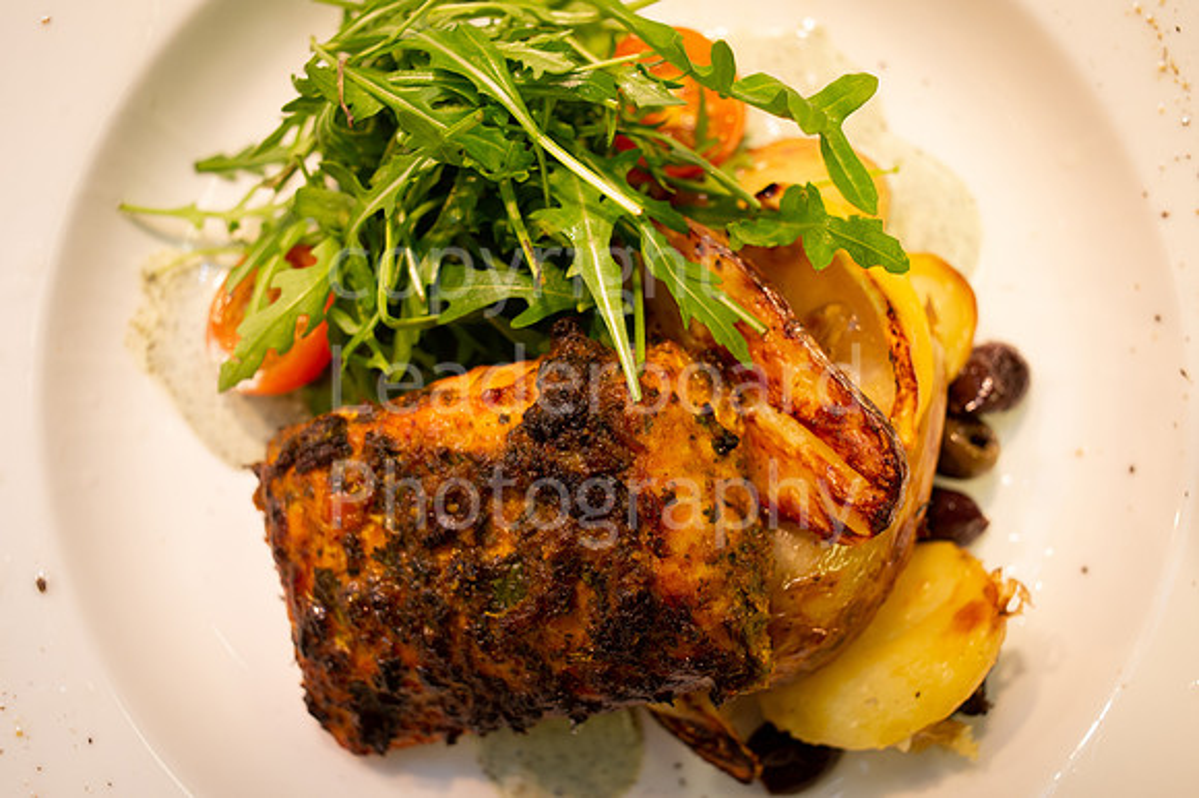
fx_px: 1165
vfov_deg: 37.8
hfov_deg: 54.5
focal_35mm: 35
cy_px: 399
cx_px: 600
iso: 800
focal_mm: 35
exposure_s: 1/60
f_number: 5.6
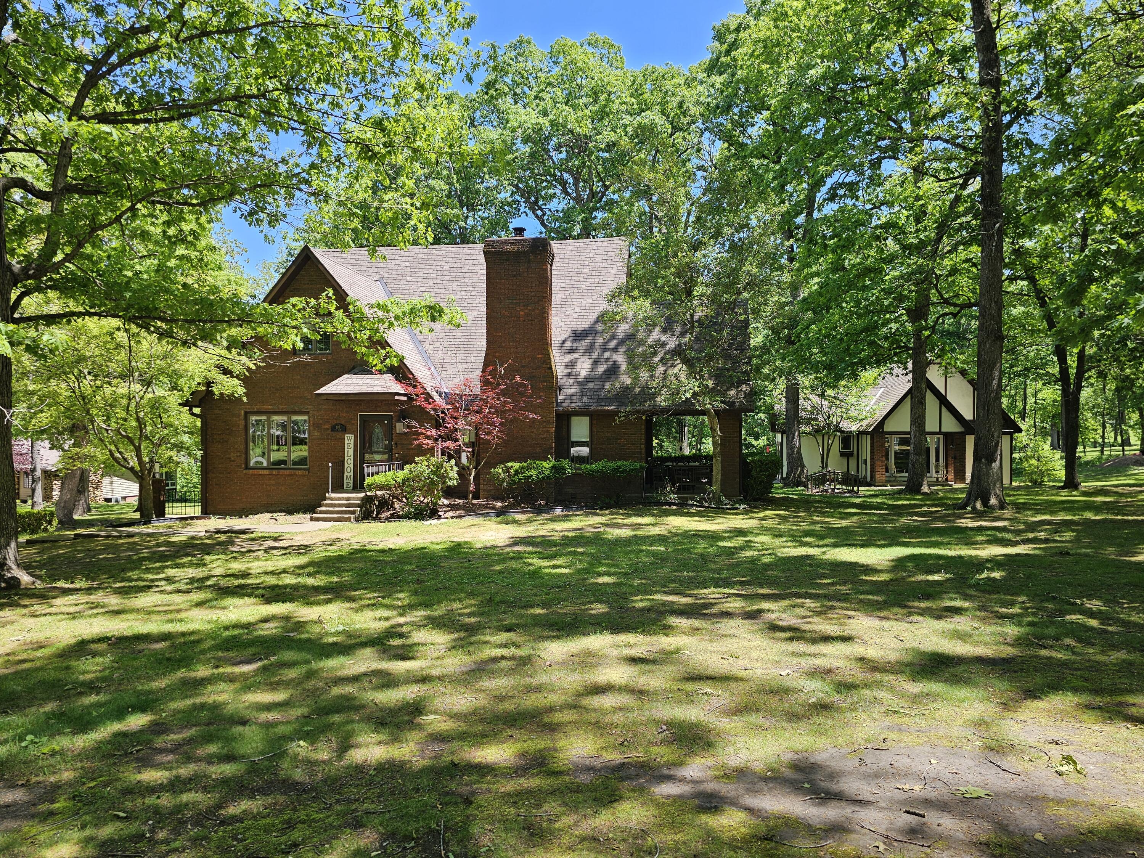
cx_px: 572
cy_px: 429
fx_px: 760
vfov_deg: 58.9
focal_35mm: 23
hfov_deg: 73.9
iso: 10
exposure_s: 1/180
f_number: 1.7
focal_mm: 6.3
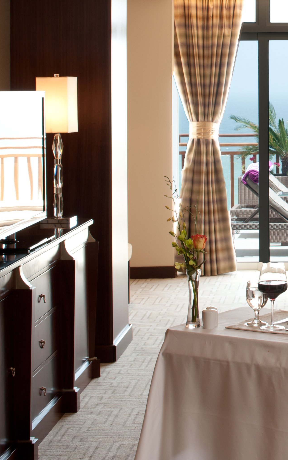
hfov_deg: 13.0
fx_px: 1193
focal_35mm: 95
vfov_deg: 21.9
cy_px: 226
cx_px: 429
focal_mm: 45
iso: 200
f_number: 11
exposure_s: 1/8
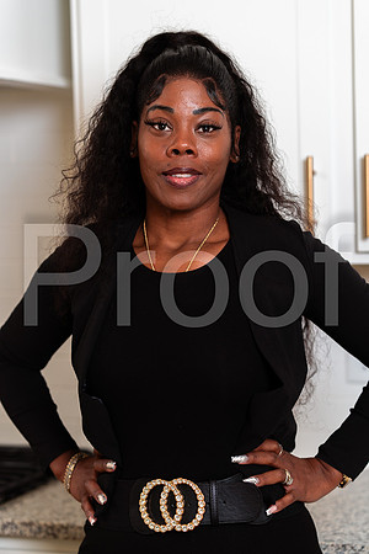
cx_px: 184
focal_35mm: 85
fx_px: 1307
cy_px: 277
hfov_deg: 16.1
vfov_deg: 23.9
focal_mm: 85
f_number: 2.8
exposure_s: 1/160
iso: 50
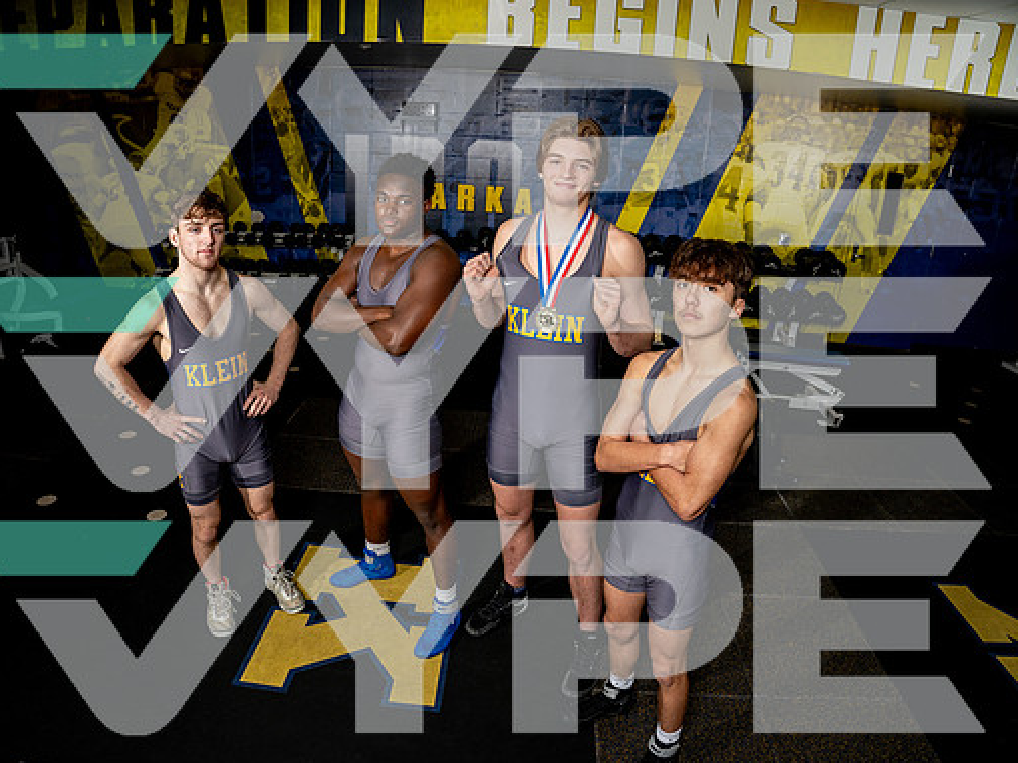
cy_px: 385
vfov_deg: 61.1
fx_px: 647
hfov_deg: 76.3
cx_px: 480
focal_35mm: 22
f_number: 5.6
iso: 160
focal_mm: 20
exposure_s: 1/250
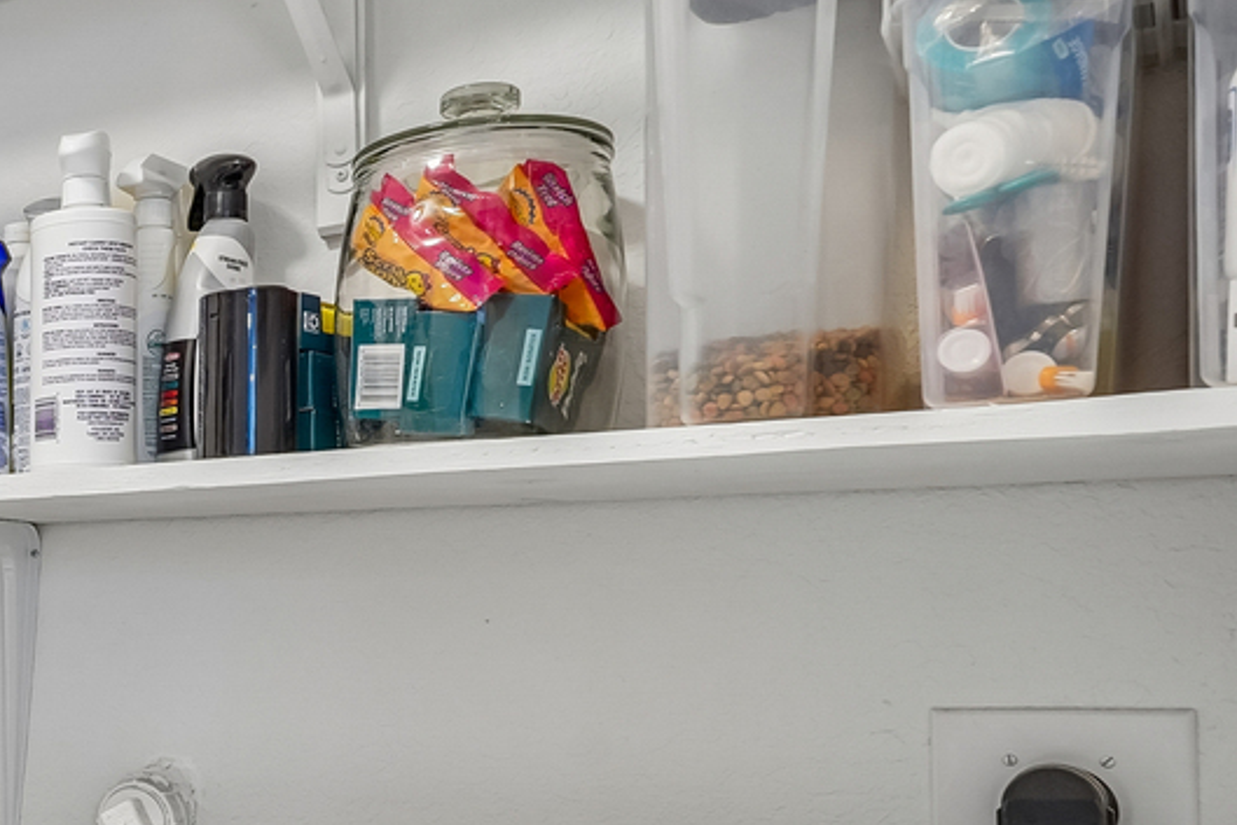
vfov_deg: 26.2
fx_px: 1737
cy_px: 668
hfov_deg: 31.2
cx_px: -334
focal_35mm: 51
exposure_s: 1/6
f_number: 8
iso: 400
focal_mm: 16.5
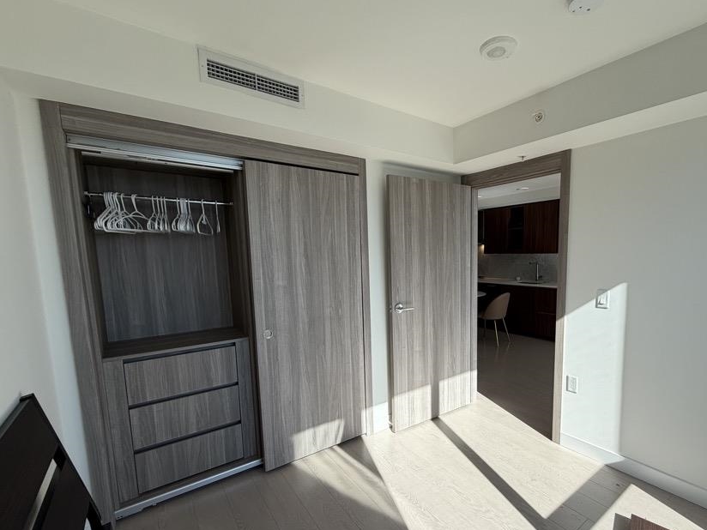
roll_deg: +1.4
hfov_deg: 90.1
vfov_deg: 74.5
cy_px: 292
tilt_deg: -6.1
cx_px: 415
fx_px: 347
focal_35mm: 17
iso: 50
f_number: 2.2
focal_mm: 2.22
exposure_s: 1/502
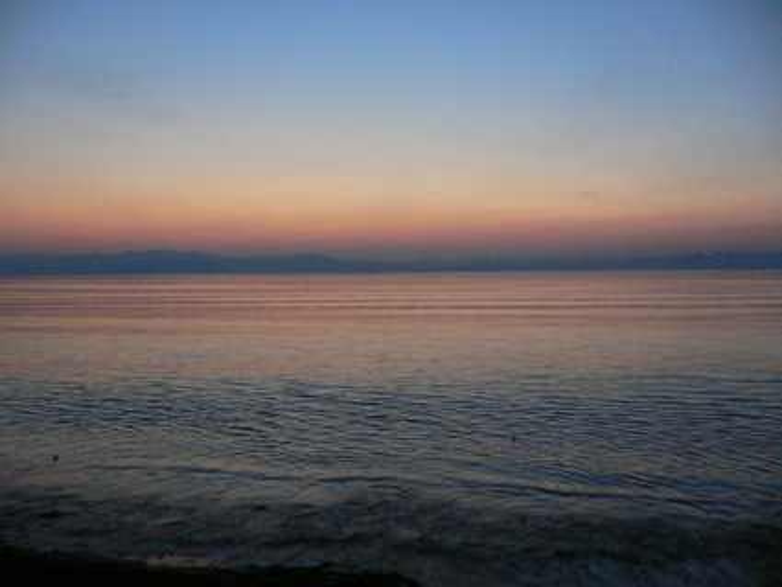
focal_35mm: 35
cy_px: 294
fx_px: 791
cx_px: 391
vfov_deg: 40.7
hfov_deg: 52.6
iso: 200
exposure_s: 1/8
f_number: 2.8
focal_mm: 5.8
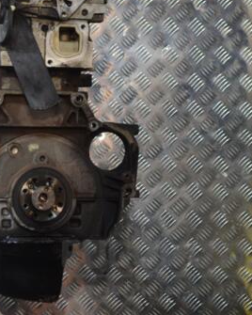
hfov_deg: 14.4
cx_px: 44
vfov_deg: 18.1
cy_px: 129
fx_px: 988
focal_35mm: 106
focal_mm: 42
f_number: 5.3
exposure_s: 1/30
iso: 1100
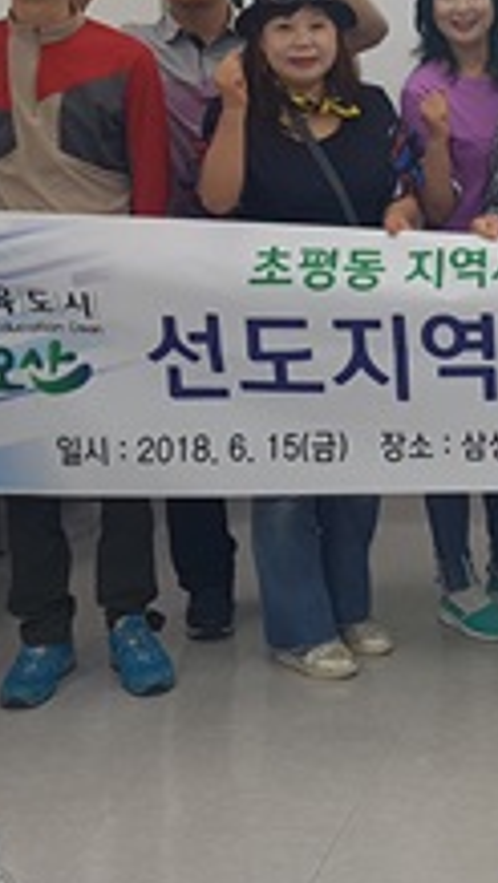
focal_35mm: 65
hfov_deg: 17.3
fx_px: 1522
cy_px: 172
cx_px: 668
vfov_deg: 31.5
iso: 64
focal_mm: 4.2
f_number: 1.7
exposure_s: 1/120
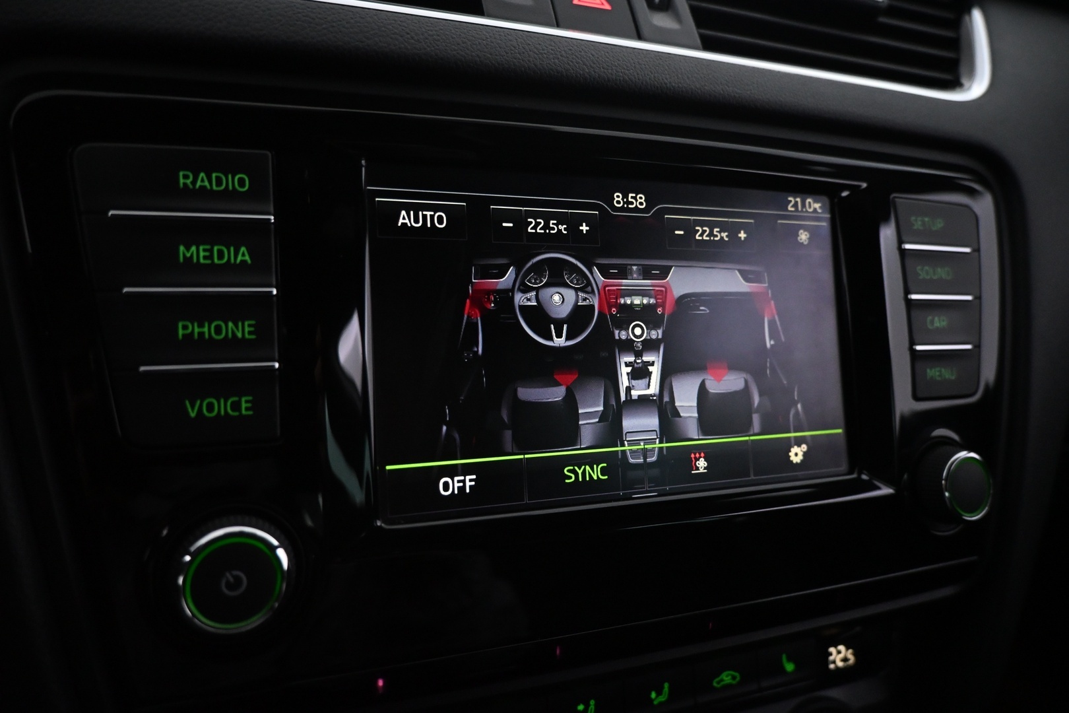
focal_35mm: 24
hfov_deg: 73.7
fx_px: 713
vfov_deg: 53.1
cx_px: 534
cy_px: 356
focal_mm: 16
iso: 3200
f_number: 3.5
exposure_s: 1/80
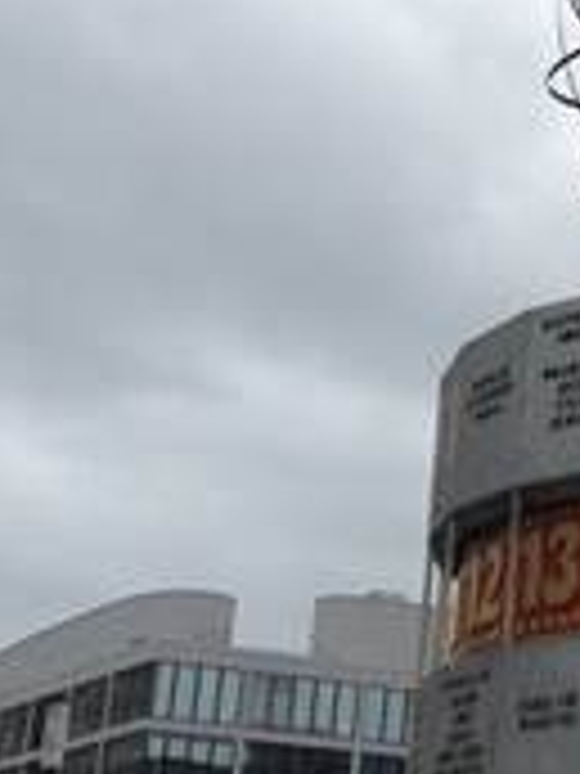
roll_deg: -3.7
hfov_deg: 11.6
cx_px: 854
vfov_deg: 15.9
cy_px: 166
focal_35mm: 123
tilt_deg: +23.8
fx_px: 2748
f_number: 2.4
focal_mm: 4.12
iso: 50
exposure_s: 1/452
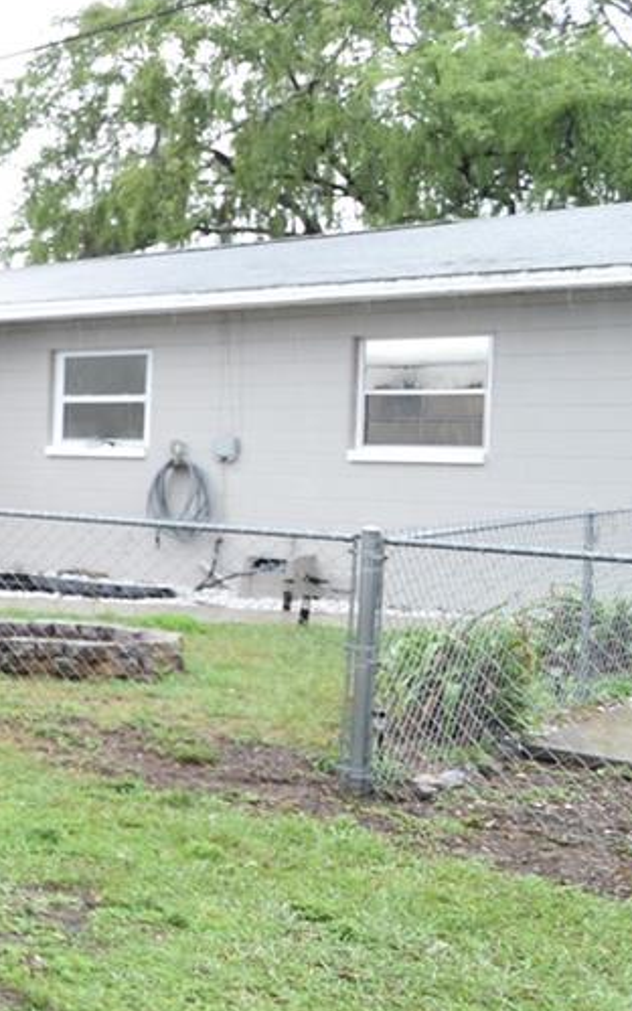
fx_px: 1350
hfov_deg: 16.8
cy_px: 488
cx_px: -731
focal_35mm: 49
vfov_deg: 41.0
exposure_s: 1/125
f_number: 5.6
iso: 400
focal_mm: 10
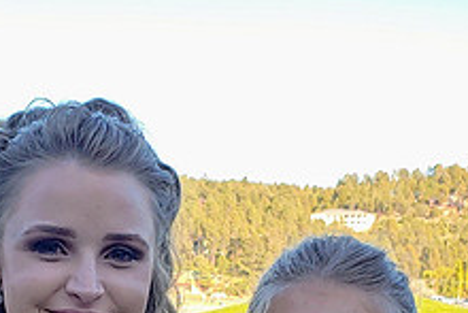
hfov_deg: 21.0
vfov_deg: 13.5
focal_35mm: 96
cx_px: 111
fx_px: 1249
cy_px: 461
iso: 50
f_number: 1.5
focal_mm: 4.23
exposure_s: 1/442
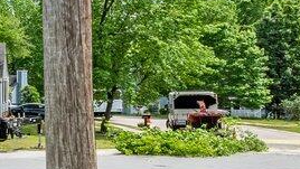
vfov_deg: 11.6
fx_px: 828
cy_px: 123
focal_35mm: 104
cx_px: -556
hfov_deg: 12.1
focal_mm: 13
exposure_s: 1/100
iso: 100
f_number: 13
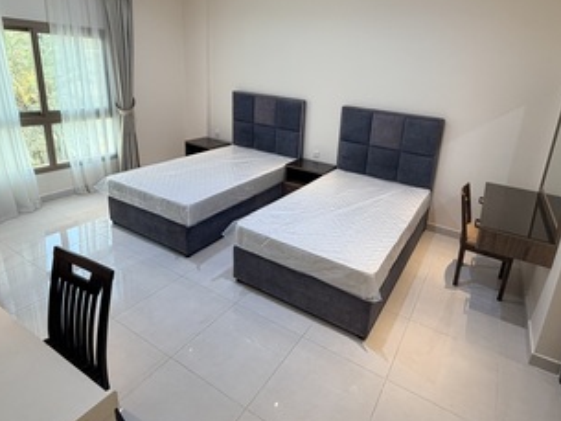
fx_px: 340
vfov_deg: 62.6
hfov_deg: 78.7
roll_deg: -3.9
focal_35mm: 21
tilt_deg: -14.4
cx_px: 312
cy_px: 159
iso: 100
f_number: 2.2
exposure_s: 1/100
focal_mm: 2.22
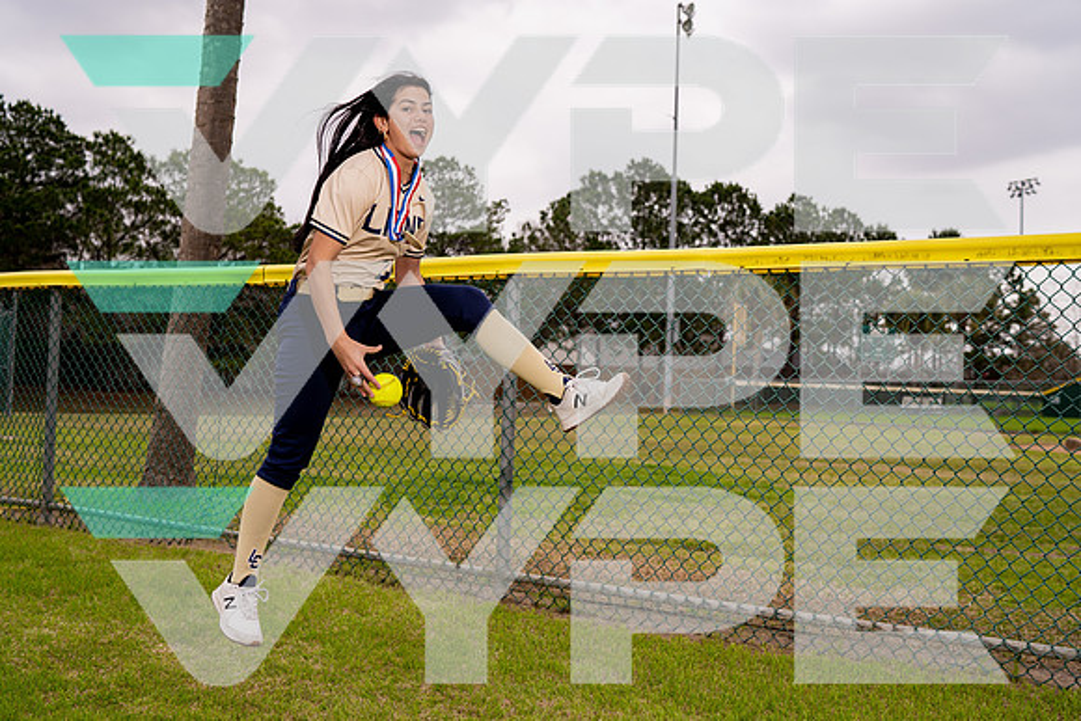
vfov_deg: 37.9
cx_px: 540
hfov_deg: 54.4
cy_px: 360
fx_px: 1051
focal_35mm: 35
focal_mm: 35
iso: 100
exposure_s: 1/800
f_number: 3.5
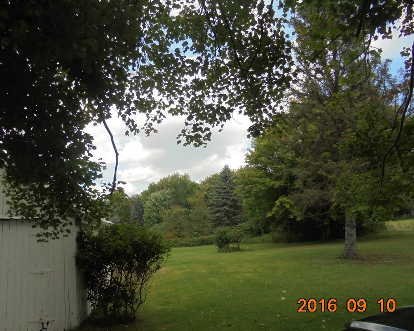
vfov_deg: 51.5
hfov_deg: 62.2
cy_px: 170
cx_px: 195
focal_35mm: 28
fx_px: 343
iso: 100
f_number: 3.5
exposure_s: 1/500
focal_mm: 4.6
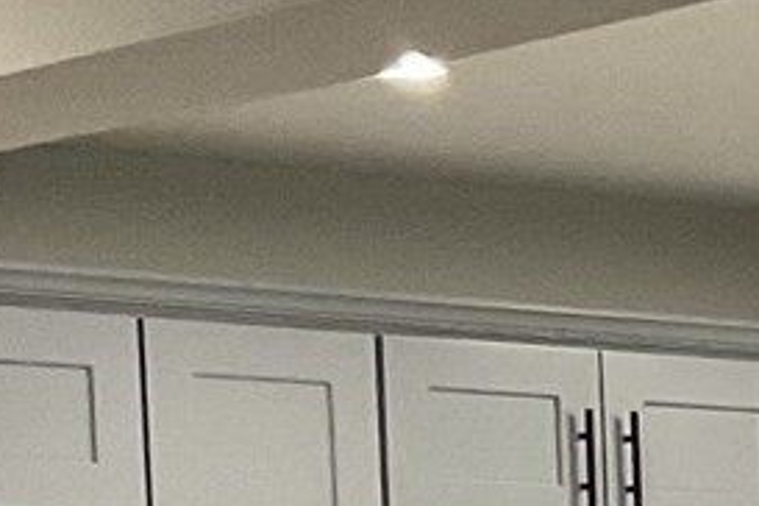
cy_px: 1557
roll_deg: -0.3
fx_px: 4764
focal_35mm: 226
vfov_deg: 5.7
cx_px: 1540
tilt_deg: -9.9
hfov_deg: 8.6
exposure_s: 1/60
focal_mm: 3
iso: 100
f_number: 1.8
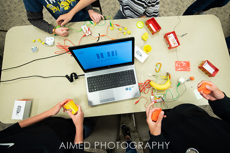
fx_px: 105
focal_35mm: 16
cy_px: 69
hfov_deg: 95.1
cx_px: 126
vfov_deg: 72.3
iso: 1000
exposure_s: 1/250
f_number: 2.8
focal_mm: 14
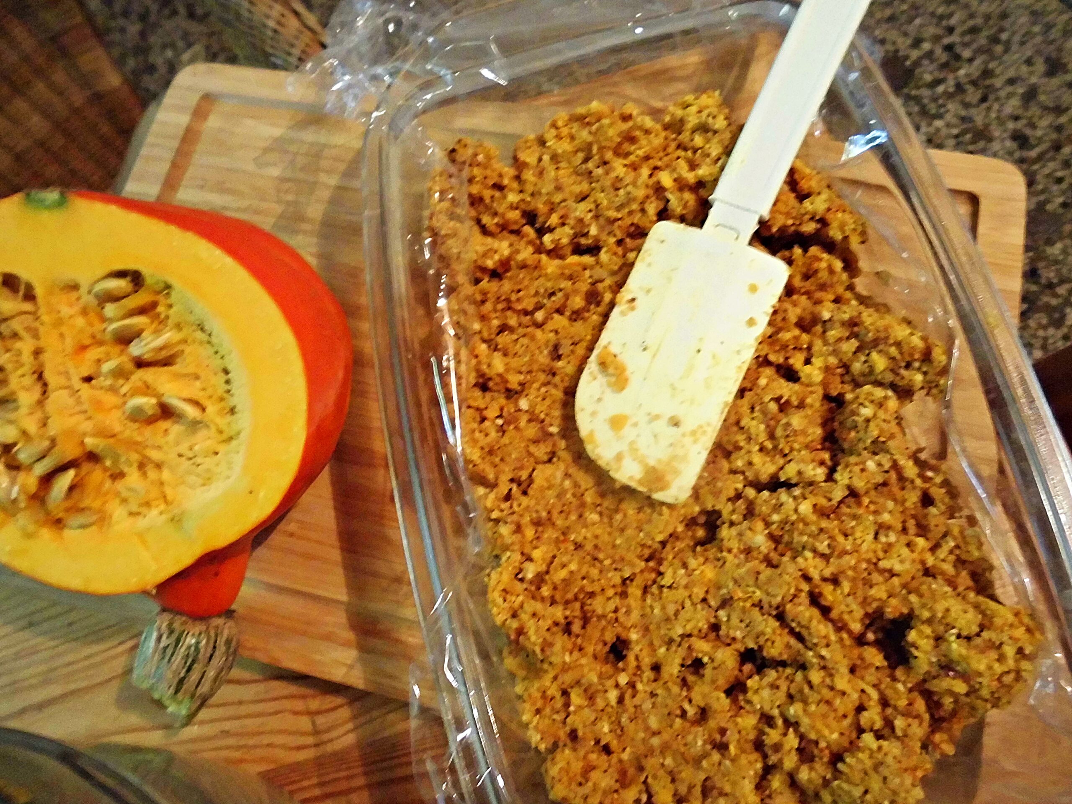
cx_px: 536
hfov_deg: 67.3
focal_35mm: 26
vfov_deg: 53.1
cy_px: 402
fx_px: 805
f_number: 3.2
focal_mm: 4.6
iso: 800
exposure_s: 1/10
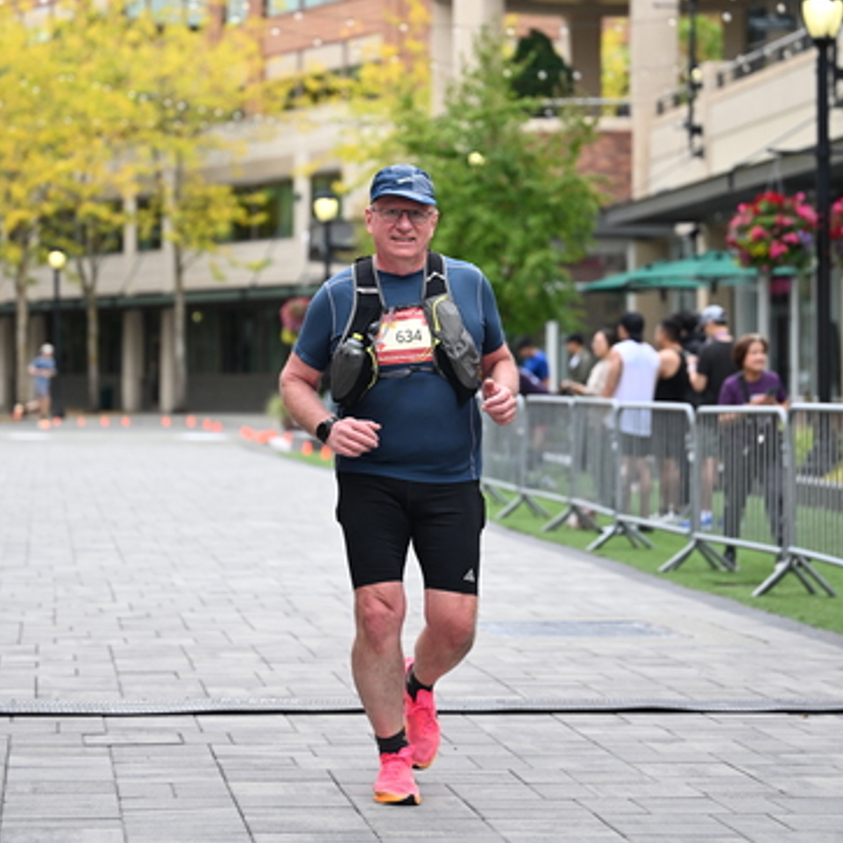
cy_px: 279
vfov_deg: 17.0
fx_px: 2810
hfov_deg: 17.1
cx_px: 420
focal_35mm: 102
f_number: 2.8
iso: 640
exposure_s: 1/2500
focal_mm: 79
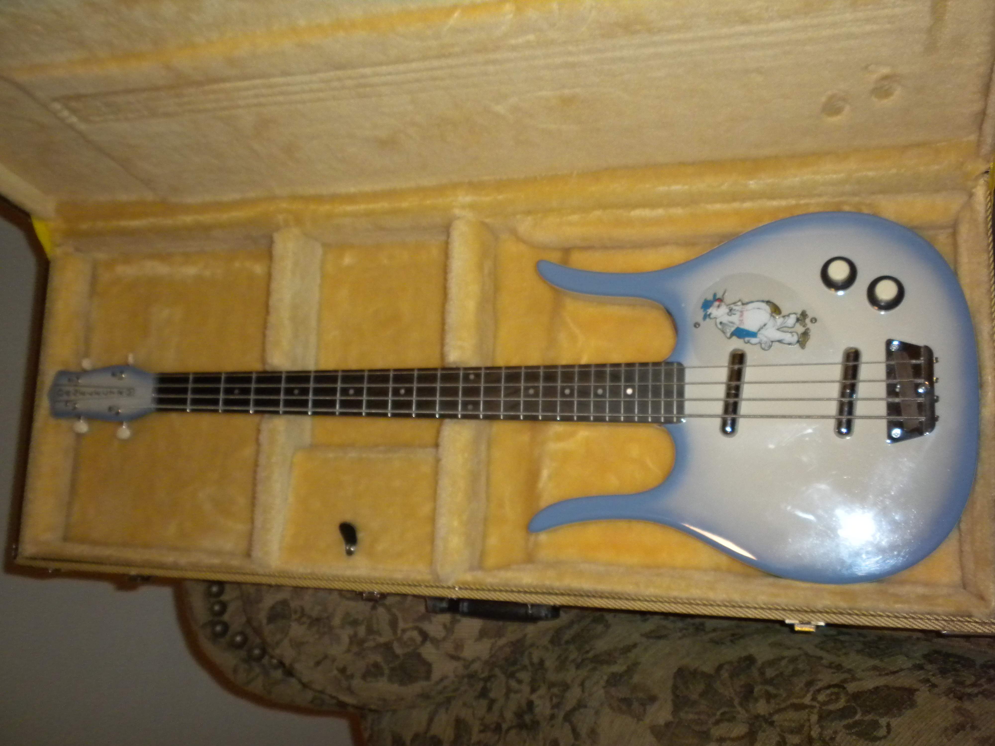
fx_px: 1064
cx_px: 498
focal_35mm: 37
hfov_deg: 50.1
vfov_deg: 38.7
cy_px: 373
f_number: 3.5
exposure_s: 1/30
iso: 400
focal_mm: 6.6
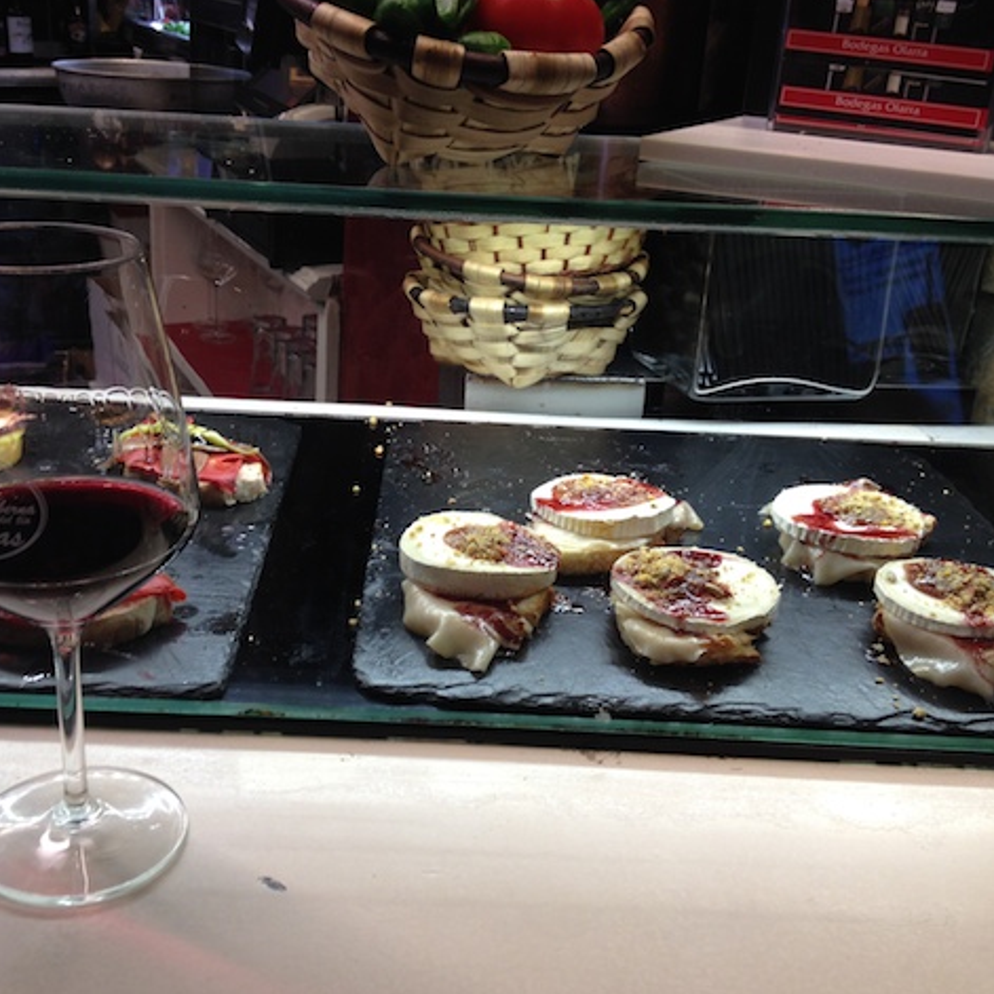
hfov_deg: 40.0
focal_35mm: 42
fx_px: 1364
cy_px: 496
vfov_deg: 40.0
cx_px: 439
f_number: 2.4
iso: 50
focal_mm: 4.28
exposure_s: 1/30
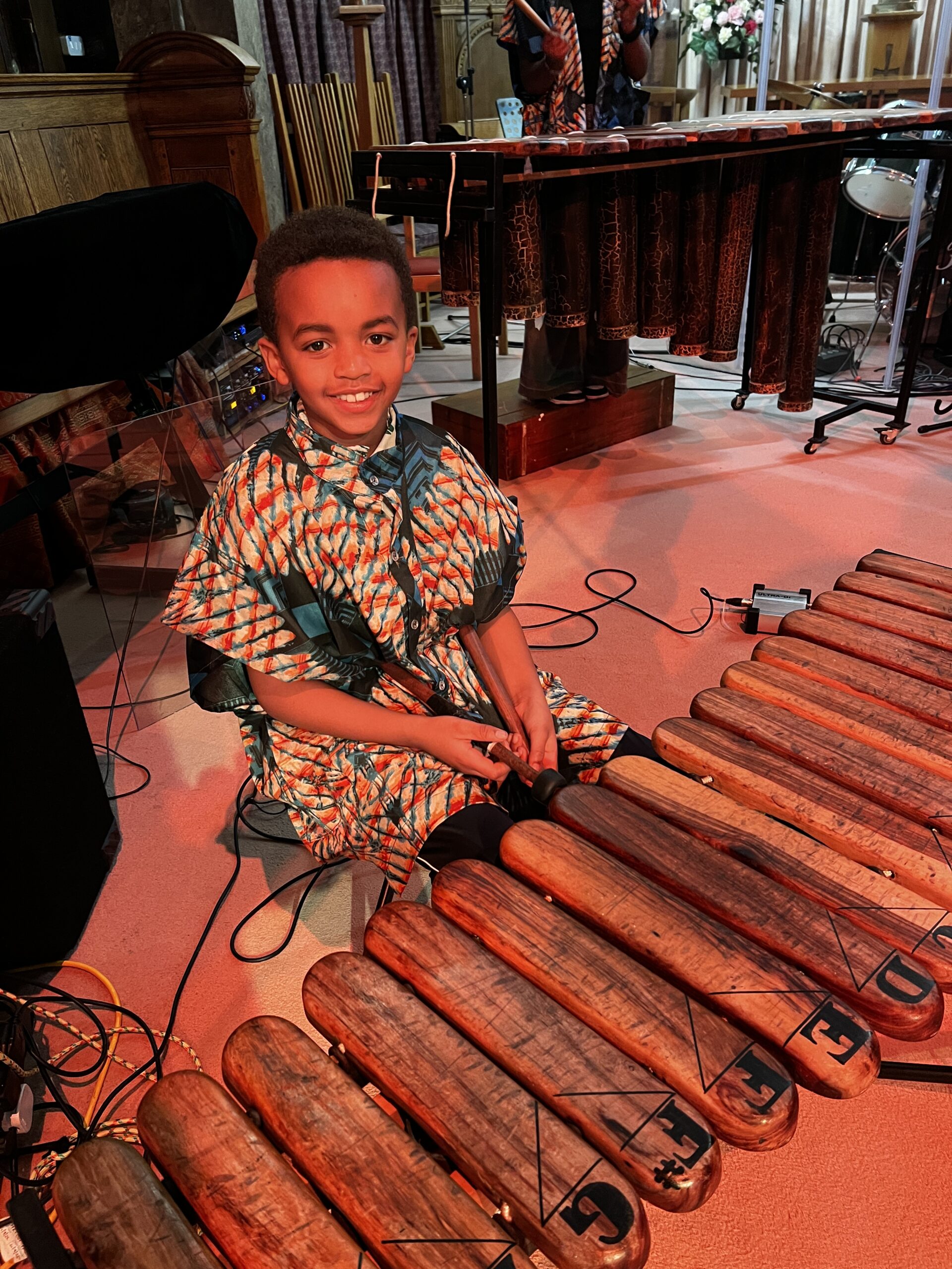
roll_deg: +3.3
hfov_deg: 53.1
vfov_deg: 67.3
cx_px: 476
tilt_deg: -28.9
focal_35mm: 26
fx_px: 953
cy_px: 634
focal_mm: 5.7
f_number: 1.5
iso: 400
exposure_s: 1/60
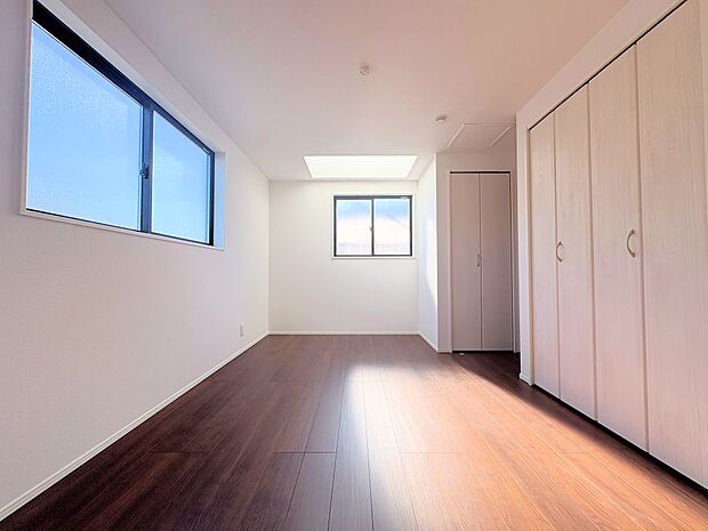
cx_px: 354
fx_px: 286
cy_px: 266
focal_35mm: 14
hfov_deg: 102.1
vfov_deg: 85.7
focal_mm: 2.22
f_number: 2.2
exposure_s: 1/386
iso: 64
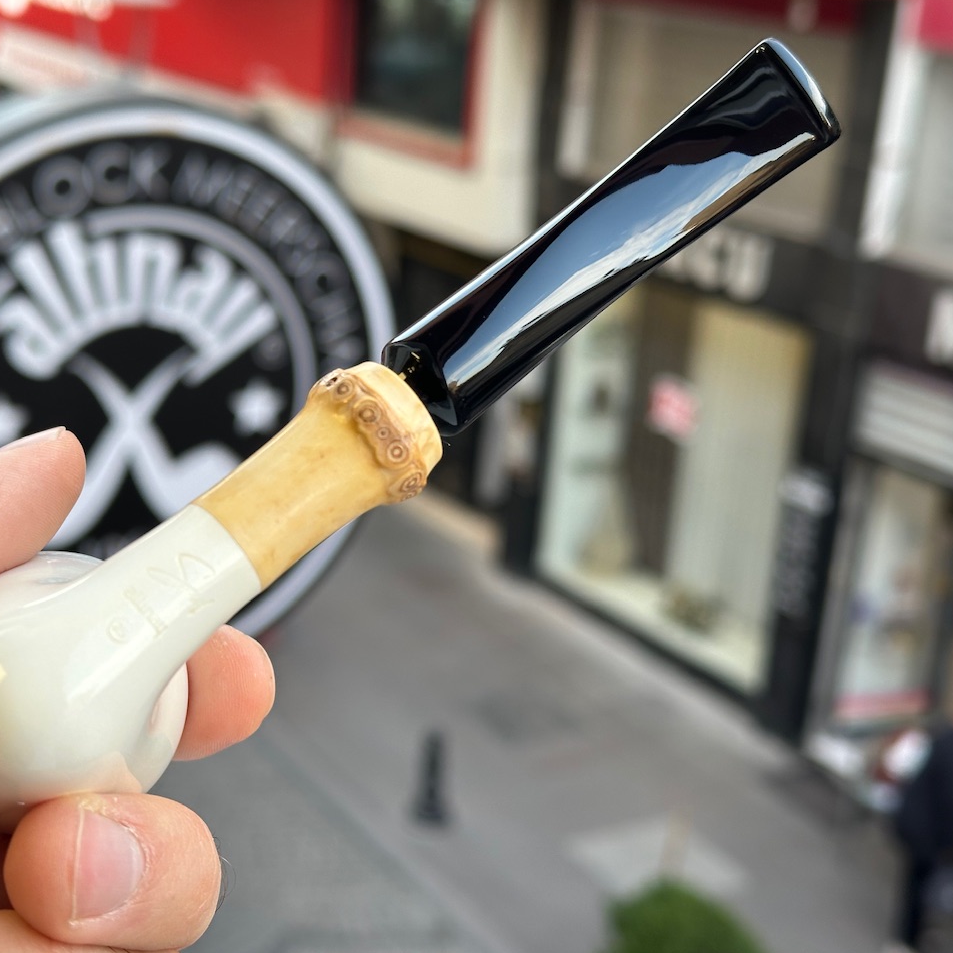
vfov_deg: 30.0
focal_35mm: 57
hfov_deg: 29.9
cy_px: 475
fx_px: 1775
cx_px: 328
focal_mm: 6.86
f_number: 1.78
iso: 64
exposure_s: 1/161
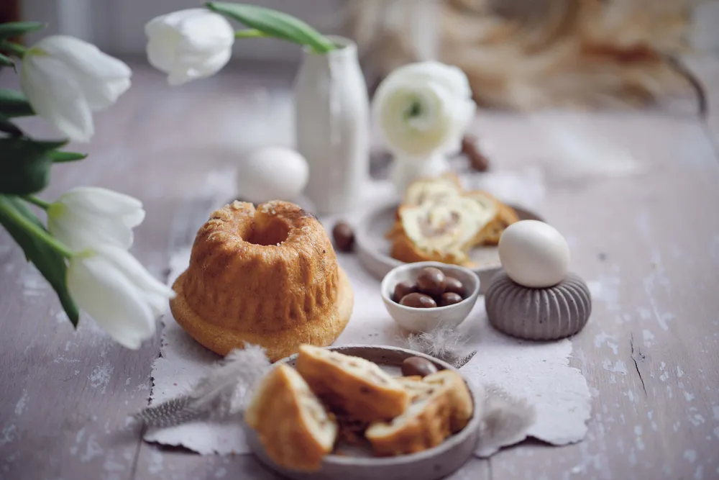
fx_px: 1698
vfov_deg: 16.1
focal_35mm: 85
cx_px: 360
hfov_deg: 23.9
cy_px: 240
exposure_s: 1/320
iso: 125
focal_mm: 85
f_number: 1.8
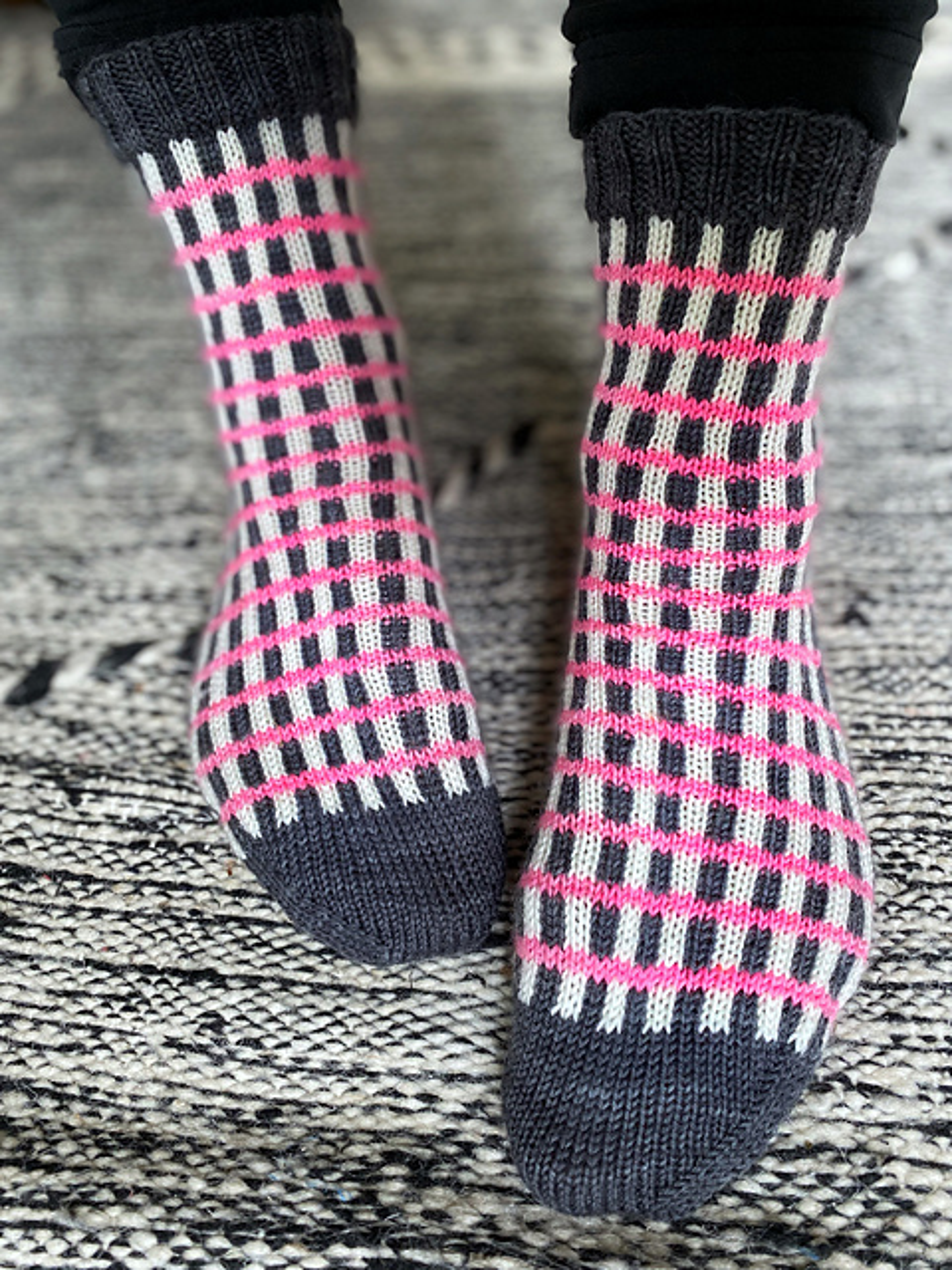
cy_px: 635
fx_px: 953
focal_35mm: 26
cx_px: 476
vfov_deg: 67.3
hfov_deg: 53.1
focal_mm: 4.25
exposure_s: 1/68
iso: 125
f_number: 1.8
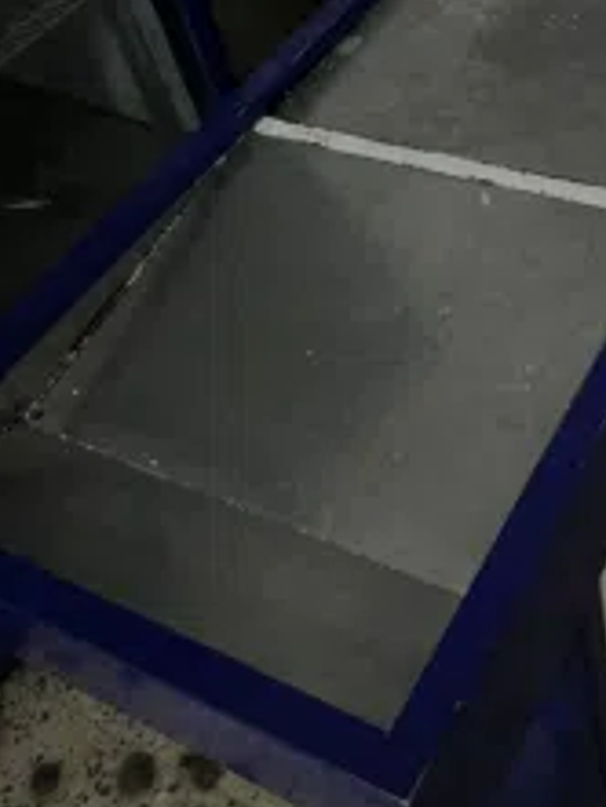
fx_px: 1096
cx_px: 460
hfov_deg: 30.4
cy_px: 263
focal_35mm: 47
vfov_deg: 39.9
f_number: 1.5
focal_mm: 5.7
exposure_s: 1/20
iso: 800
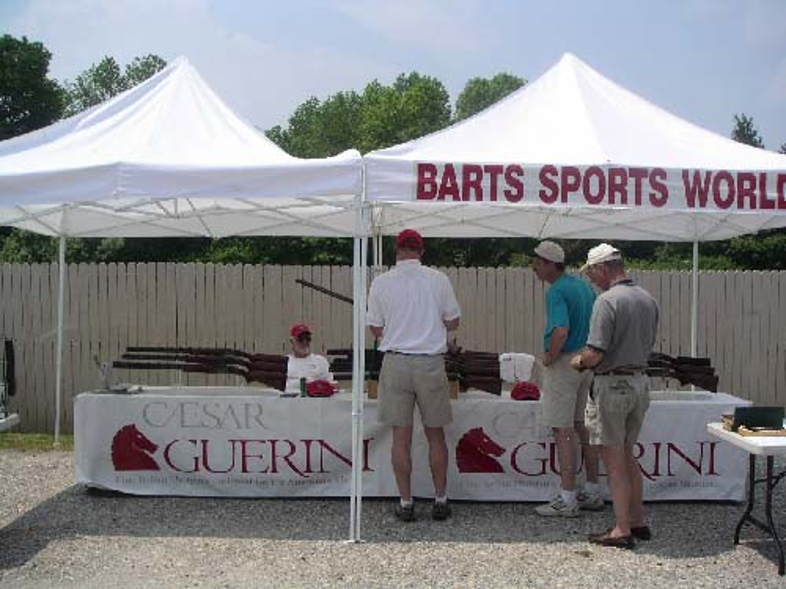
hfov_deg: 49.0
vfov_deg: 37.7
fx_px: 863
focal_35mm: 38
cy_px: 294
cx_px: 393
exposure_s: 1/250
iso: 50
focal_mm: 6
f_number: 6.6
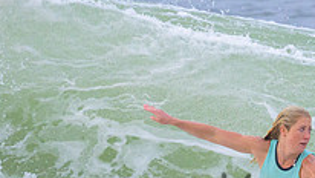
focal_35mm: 1856
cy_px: 183
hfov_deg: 1.2
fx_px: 15506
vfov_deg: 0.7
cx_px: 379
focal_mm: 630
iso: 2000
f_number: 11
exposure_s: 1/2000
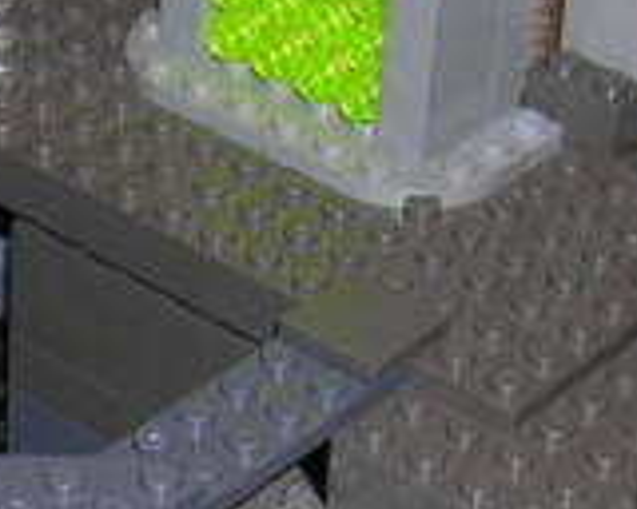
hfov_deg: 12.9
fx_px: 2790
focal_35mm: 148
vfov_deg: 10.3
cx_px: 0
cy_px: 612
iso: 100
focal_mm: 5.8
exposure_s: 1/60.1
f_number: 2.8
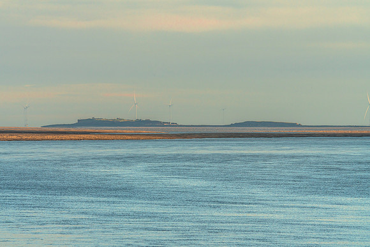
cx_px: 185
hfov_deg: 5.0
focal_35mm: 409
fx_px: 4204
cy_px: 124
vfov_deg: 3.4
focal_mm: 400
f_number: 14
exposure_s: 1/400
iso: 500
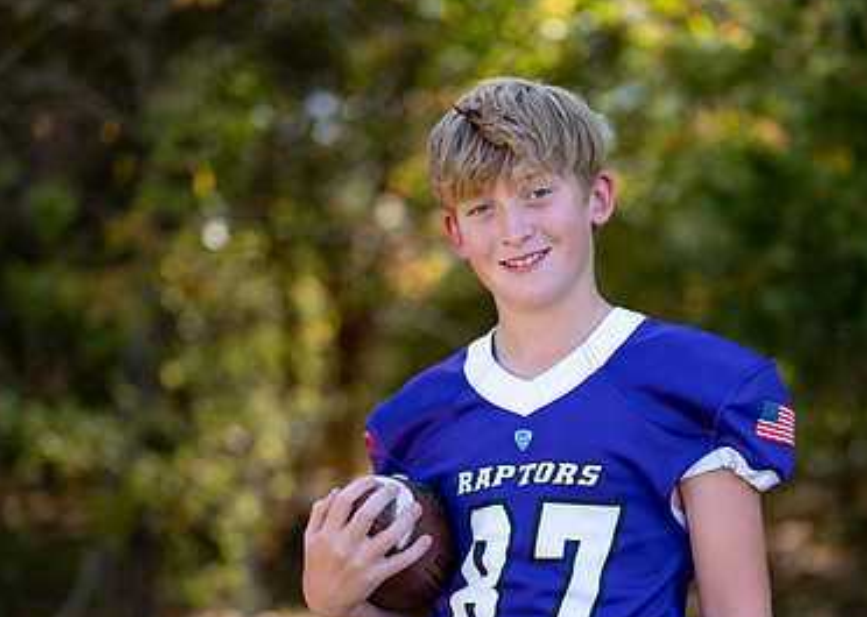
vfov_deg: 16.3
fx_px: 2140
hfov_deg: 22.9
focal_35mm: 87
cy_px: 473
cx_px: 521
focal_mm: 50
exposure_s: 1/2000
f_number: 1.2
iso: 100
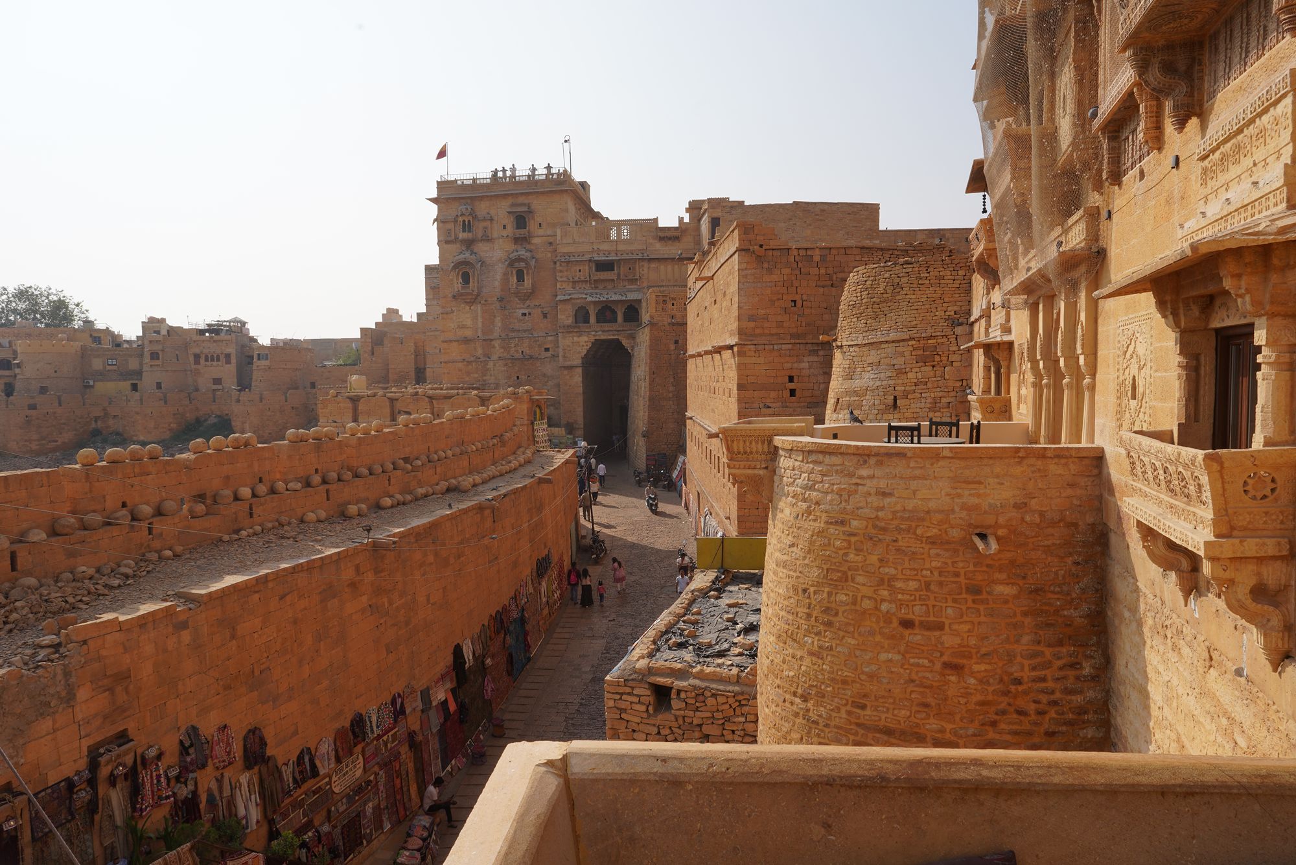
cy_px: 432
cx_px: 648
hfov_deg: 73.7
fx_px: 864
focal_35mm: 24
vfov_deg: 53.1
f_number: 16
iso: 100
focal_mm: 24
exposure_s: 1/100
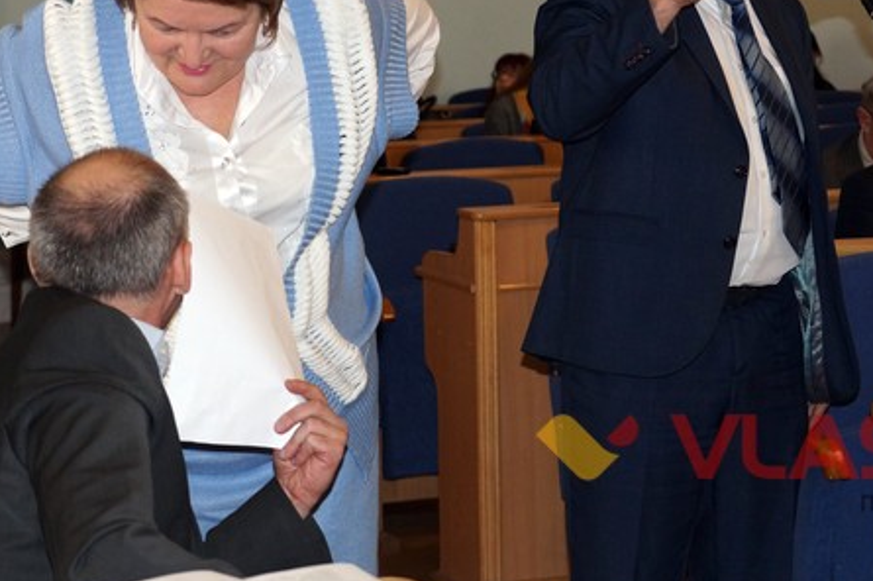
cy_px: 182
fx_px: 2859
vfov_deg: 11.6
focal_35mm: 118
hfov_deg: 17.4
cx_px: 418
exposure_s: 1/80
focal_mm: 50
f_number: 5
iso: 800
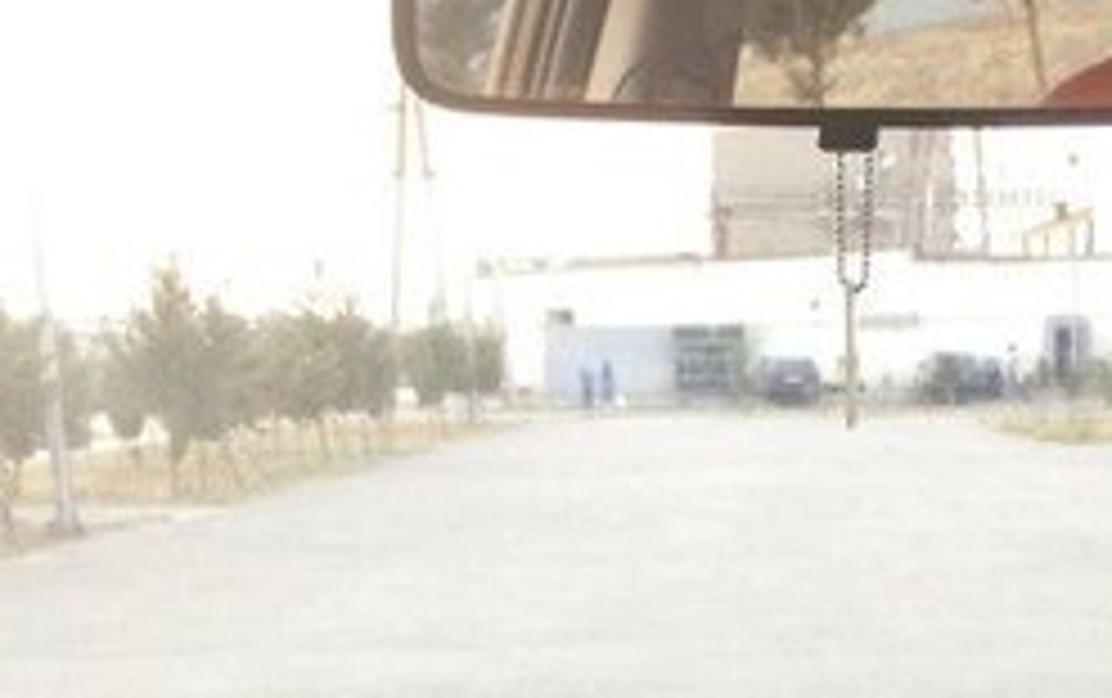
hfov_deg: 24.9
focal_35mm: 82
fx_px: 2488
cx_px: 855
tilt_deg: -15.9
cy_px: 1070
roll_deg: -0.9
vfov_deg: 14.8
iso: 64
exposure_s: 1/33
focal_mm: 4.15
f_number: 2.2
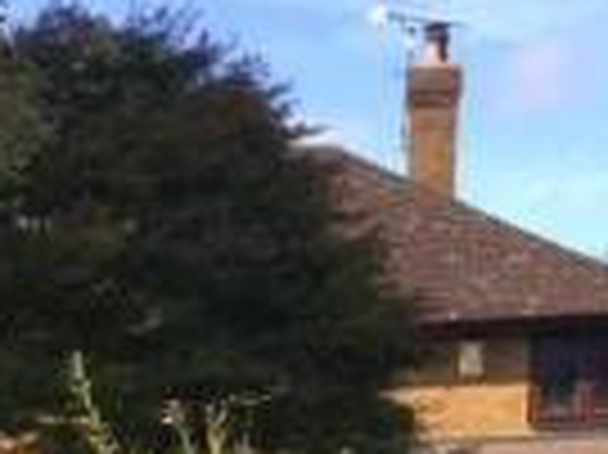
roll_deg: -1.5
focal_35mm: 125
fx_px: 2194
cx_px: -110
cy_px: 901
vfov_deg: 10.8
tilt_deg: -4.8
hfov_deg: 15.3
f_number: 2.2
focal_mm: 4.15
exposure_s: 1/573
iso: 32
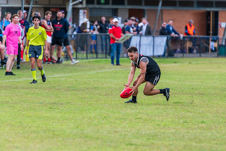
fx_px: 2512
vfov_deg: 3.4
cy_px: 76
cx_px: 113
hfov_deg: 5.2
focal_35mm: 400
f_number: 6
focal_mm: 400
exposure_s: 1/1250
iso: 1000
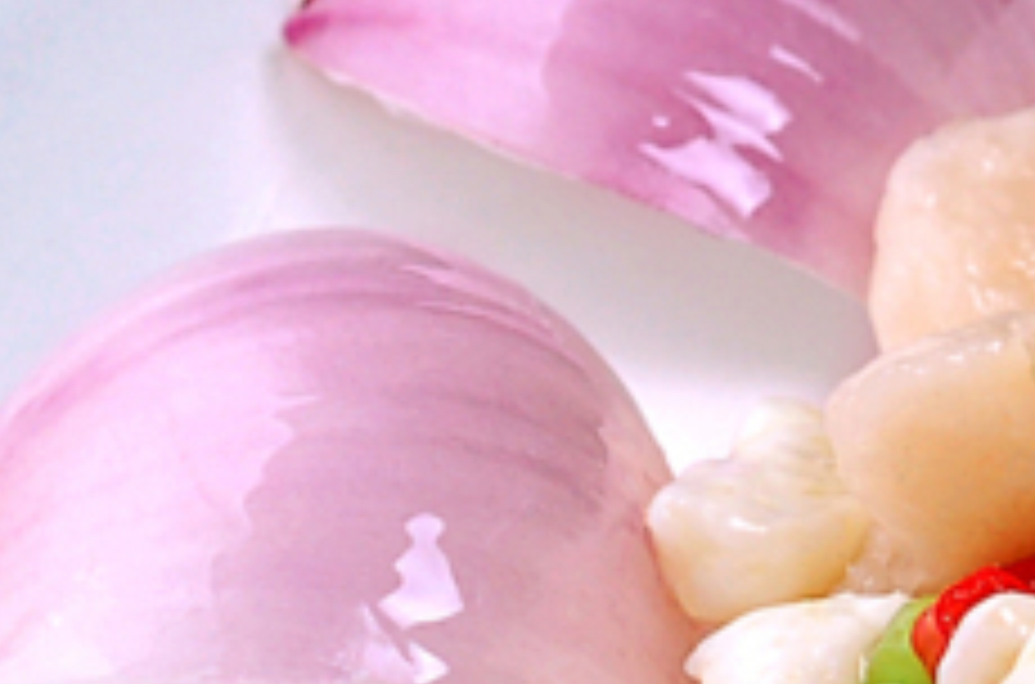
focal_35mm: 401
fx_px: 11497
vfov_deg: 3.4
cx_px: 1647
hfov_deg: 5.1
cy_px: 749
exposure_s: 1/800
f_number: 8
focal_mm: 60
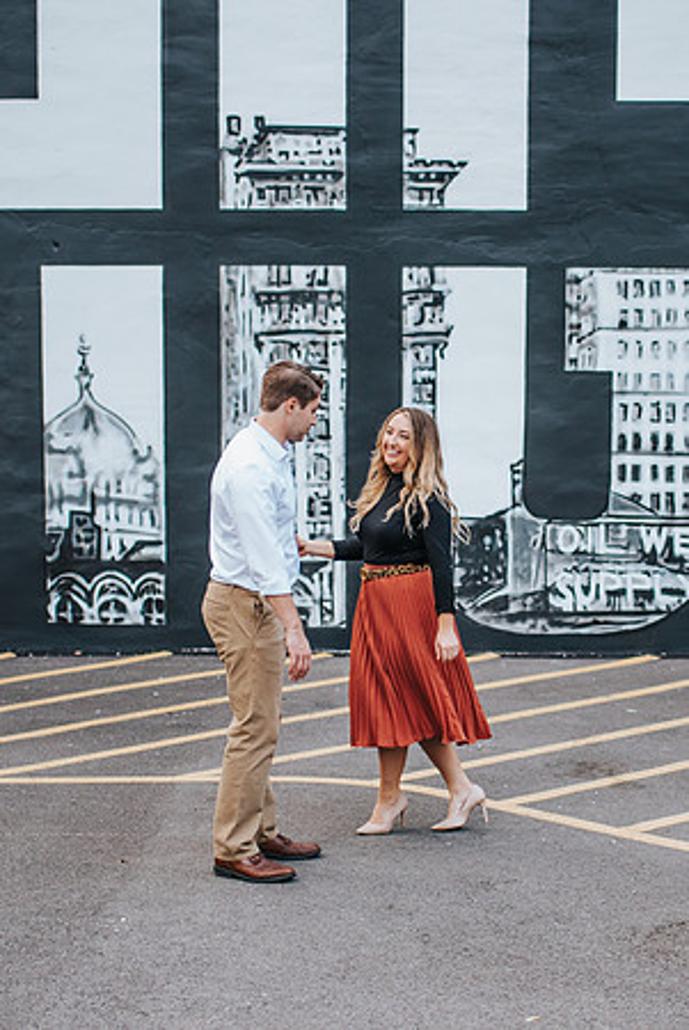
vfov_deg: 31.6
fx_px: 1812
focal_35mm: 63
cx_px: 437
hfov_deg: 21.5
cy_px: 621
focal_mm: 35
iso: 500
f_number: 1.8
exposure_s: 1/800
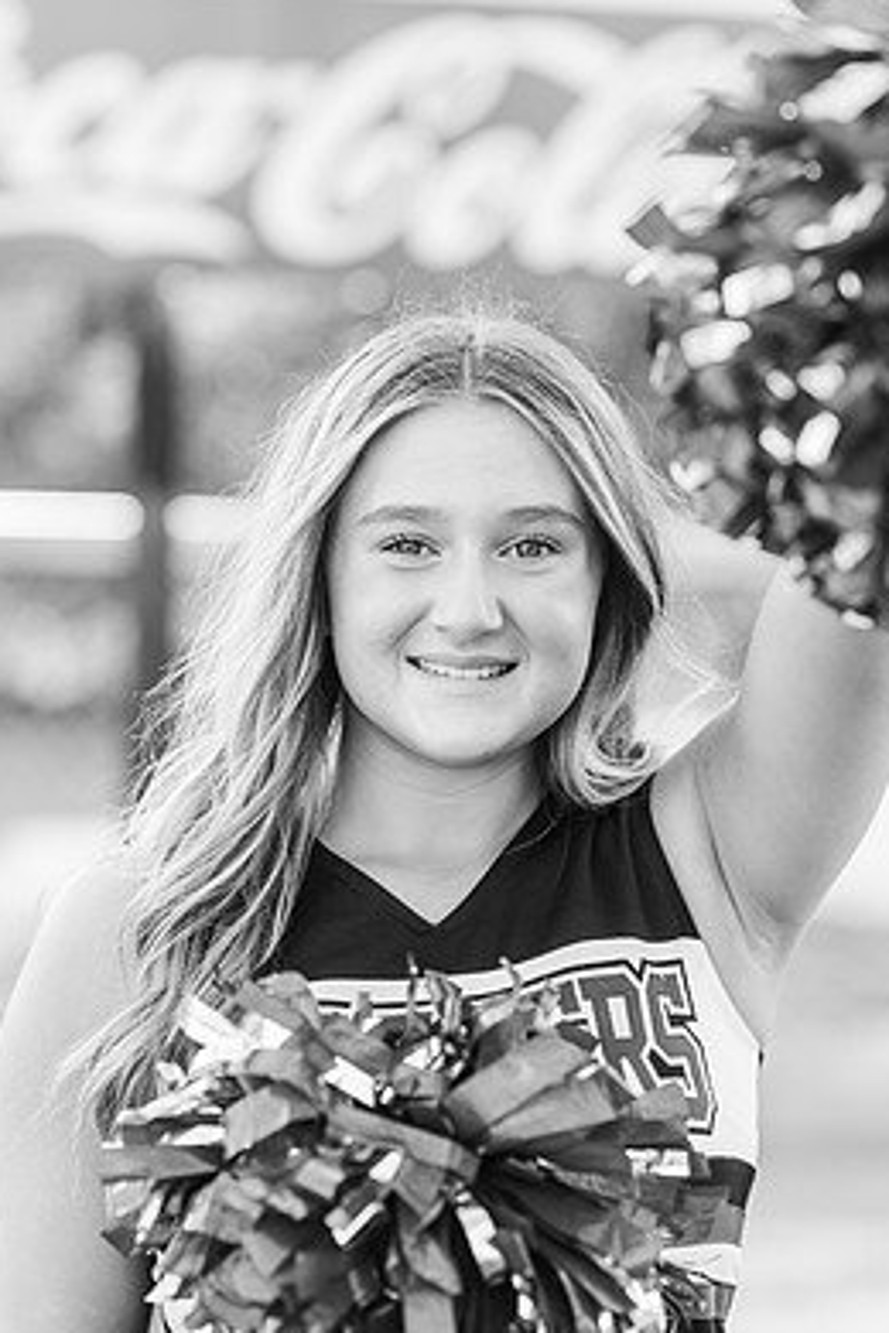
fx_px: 3630
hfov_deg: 14.0
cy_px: 677
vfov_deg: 20.8
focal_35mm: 98
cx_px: 468
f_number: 2.8
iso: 200
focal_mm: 85
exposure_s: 1/500
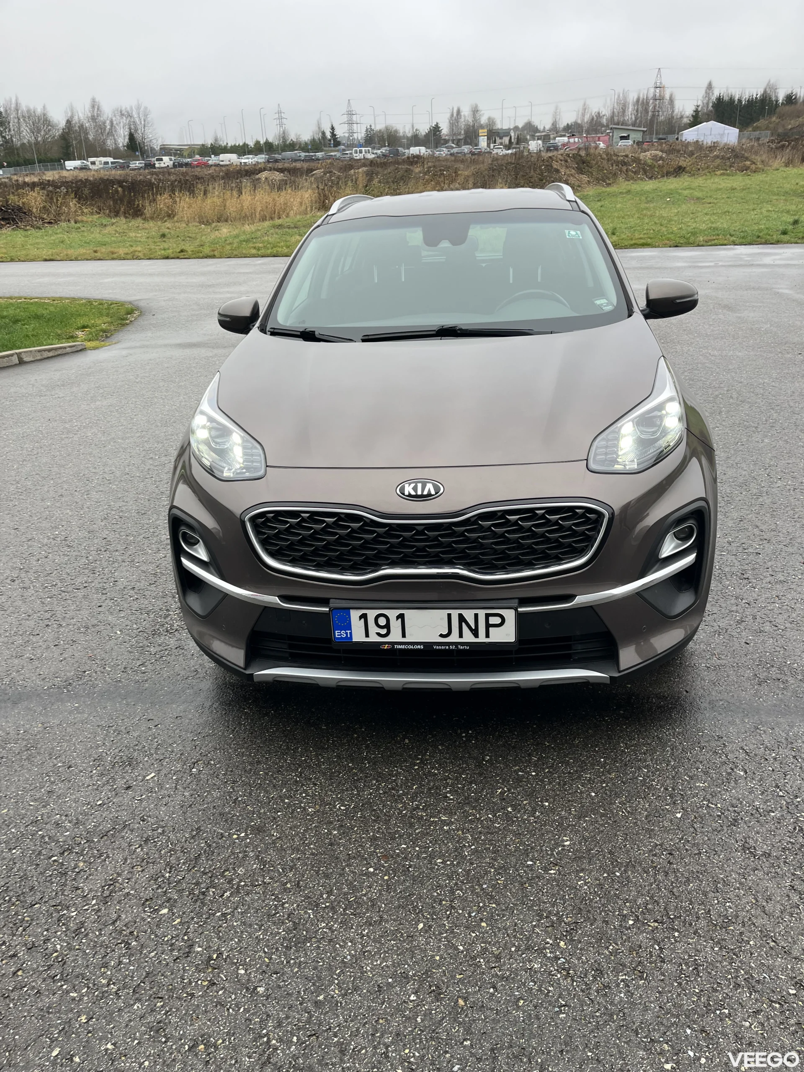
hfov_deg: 53.1
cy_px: 536
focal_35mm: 26
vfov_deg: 67.3
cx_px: 402
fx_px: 805
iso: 40
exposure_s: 1/122
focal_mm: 5.1
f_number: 1.6
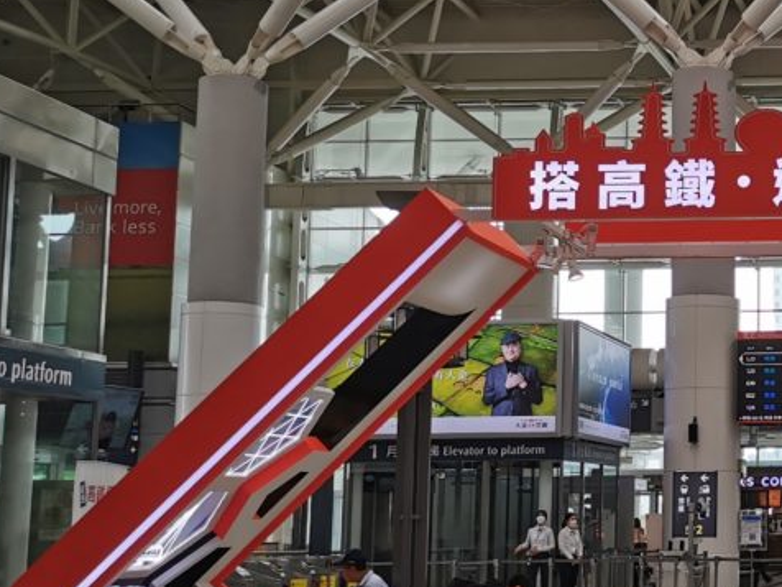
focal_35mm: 68
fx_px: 1536
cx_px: 940
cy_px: 326
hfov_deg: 25.6
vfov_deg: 21.6
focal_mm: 5.58
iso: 50
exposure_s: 1/326
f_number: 1.8
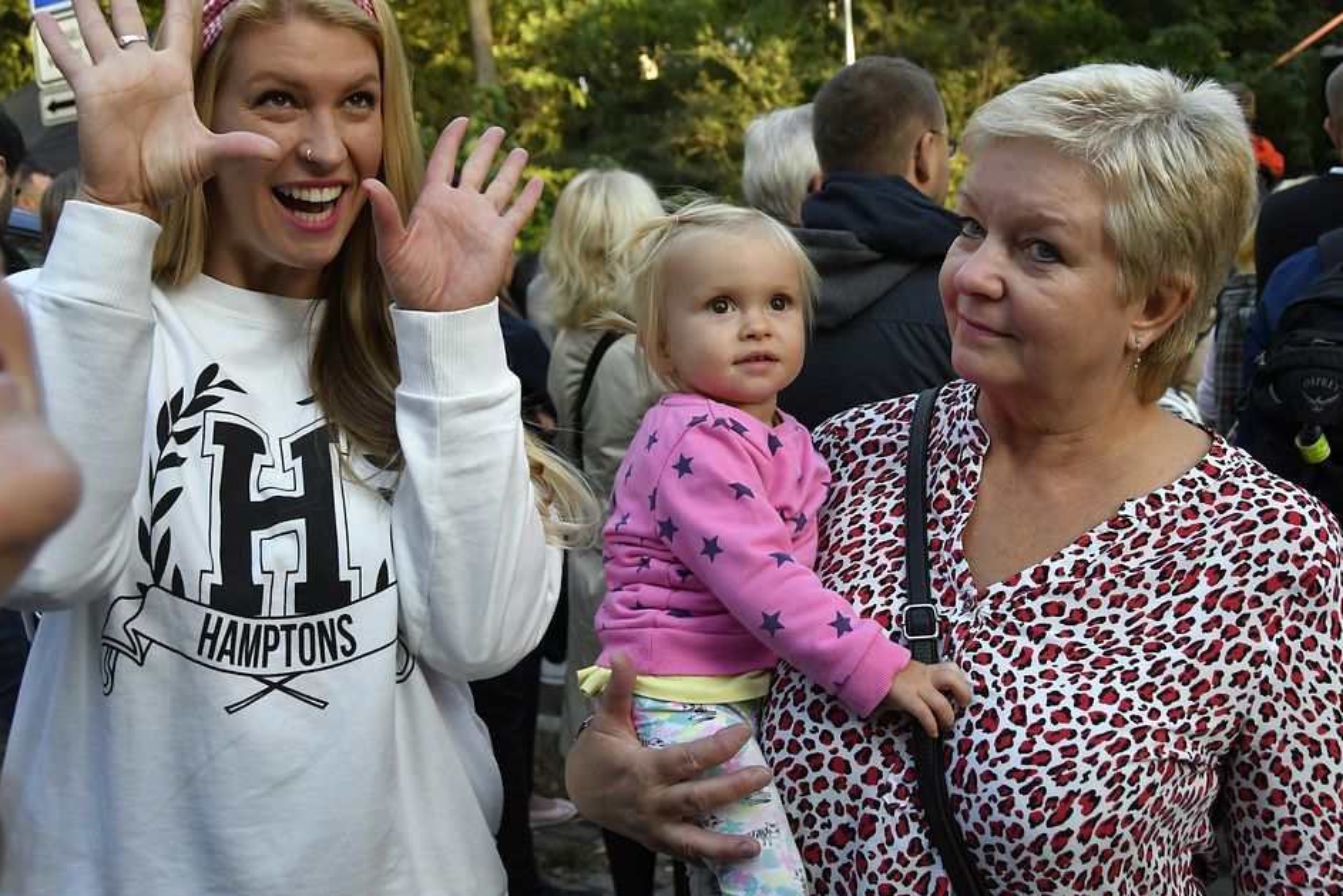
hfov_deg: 46.3
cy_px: 387
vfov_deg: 31.9
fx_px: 1567
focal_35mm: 42
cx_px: 751
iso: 1250
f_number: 5
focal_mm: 22
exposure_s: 1/800
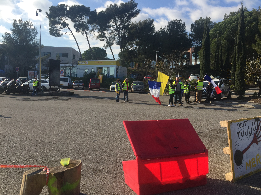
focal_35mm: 30
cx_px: 133
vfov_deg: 46.8
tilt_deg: -0.6
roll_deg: +1.7
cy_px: 96
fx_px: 226
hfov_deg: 60.0
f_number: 2.2
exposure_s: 1/1721
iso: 32
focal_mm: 4.15
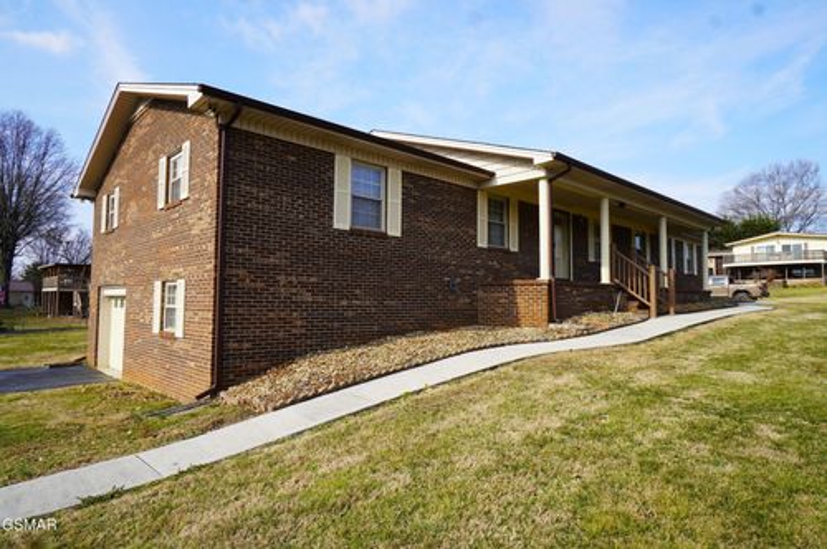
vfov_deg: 59.4
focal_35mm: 21
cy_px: 274
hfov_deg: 81.3
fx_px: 482
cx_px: 414
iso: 100
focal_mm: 14
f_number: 9
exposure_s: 1/125
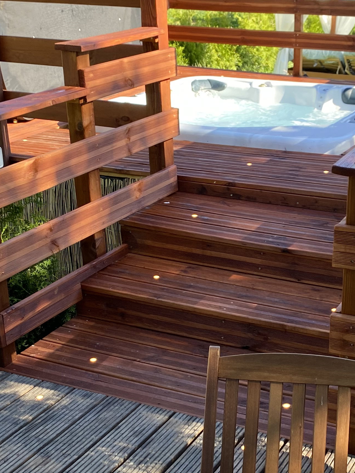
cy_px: 327
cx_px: 261
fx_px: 834
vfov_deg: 31.4
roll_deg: -0.7
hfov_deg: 23.8
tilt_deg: -23.0
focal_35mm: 61
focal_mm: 4.25
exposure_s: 1/264
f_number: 1.8
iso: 32
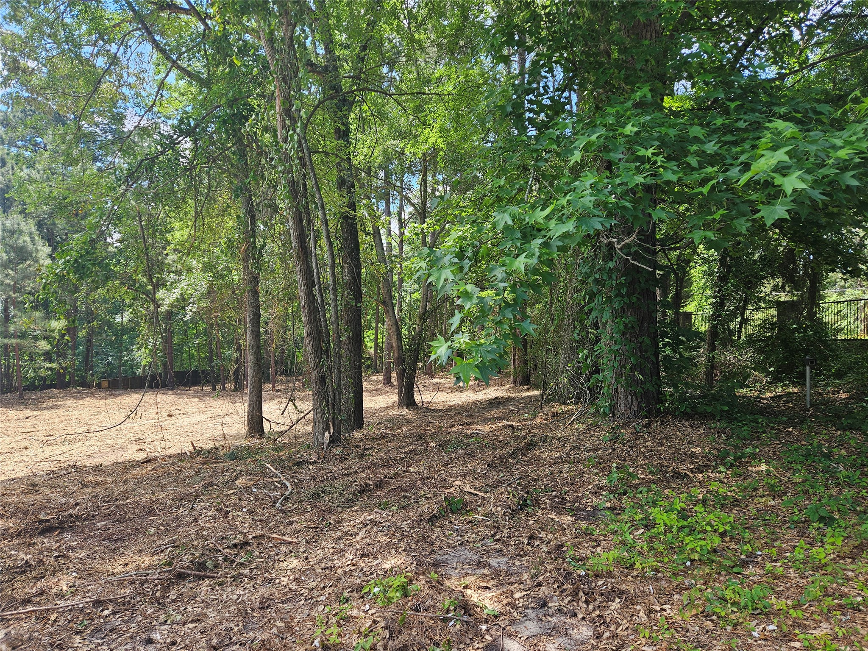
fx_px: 577
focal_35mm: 23
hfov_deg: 73.9
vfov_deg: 58.9
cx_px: 434
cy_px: 326
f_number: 1.8
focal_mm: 5.4
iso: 25
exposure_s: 1/217
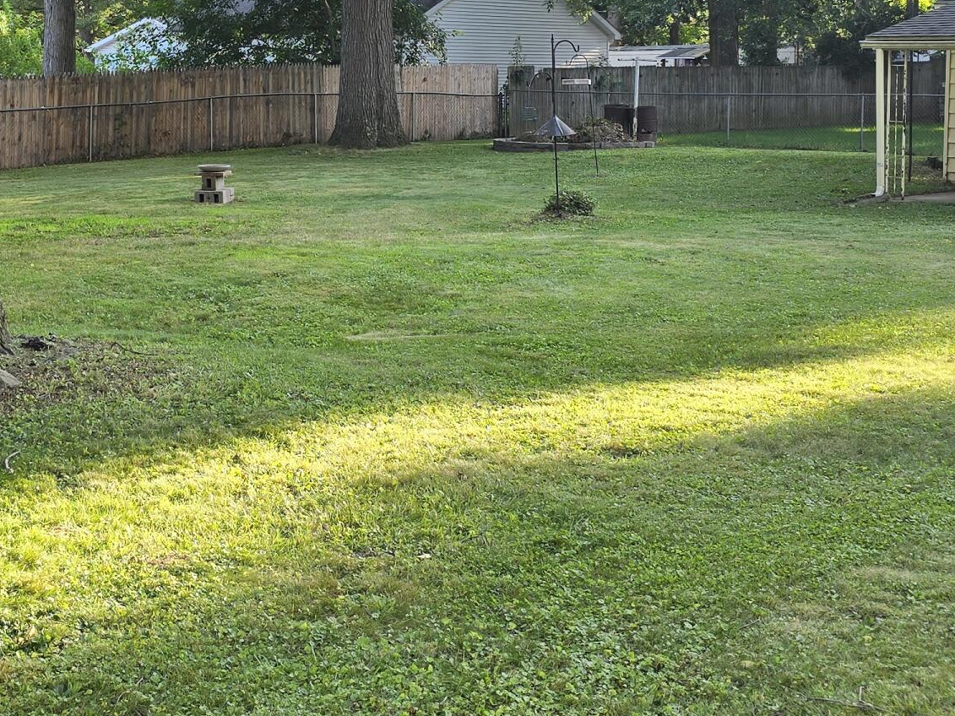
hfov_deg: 31.4
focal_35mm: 61
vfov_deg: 23.7
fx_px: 1683
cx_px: 300
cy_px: 145
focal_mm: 6.3
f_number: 1.7
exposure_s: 1/180
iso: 32
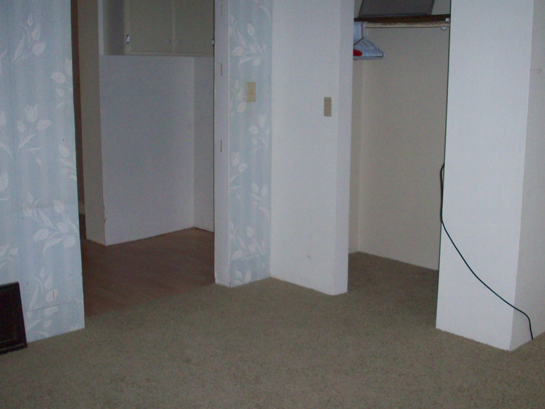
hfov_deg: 42.9
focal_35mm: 44
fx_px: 693
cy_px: 215
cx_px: 286
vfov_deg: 32.9
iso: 160
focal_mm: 6.2
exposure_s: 1/64
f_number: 2.8
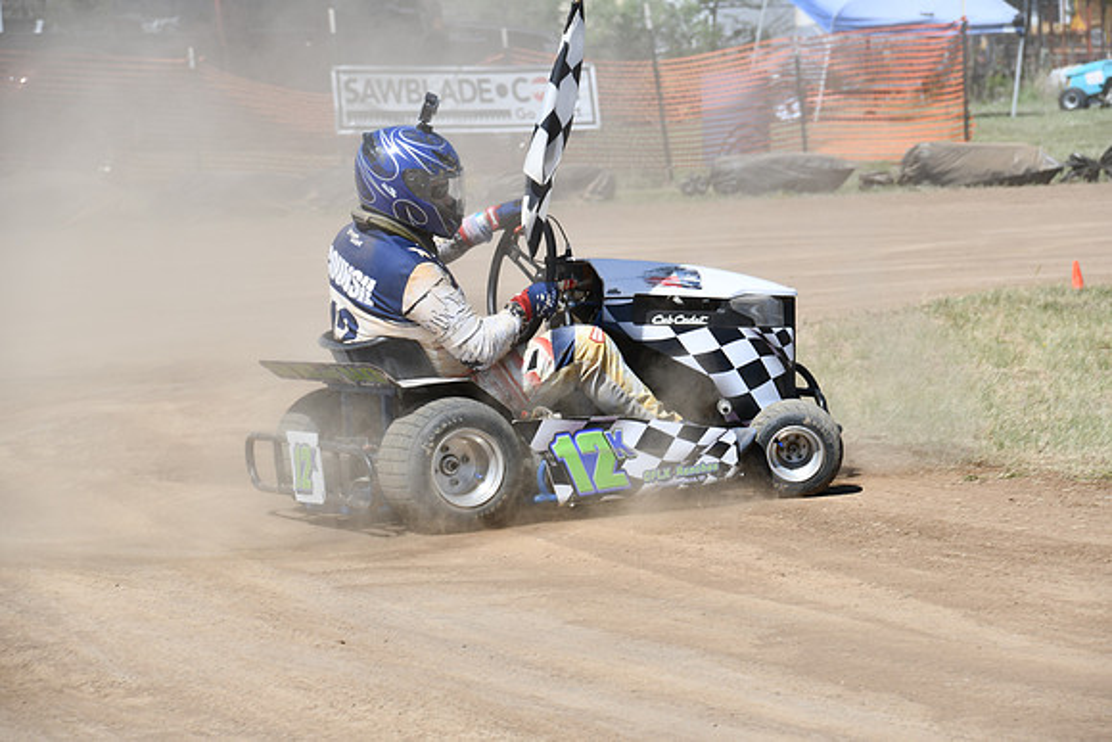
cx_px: 556
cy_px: 371
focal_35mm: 157
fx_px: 4850
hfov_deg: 13.1
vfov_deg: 8.7
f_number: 8
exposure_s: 1/250
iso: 100
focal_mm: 105
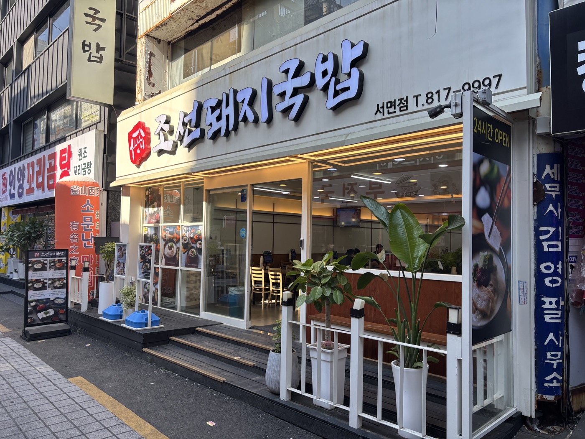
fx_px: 439
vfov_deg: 53.1
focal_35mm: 26
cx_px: 292
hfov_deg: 67.3
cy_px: 220
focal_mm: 5.96
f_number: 1.6
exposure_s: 1/662
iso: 50
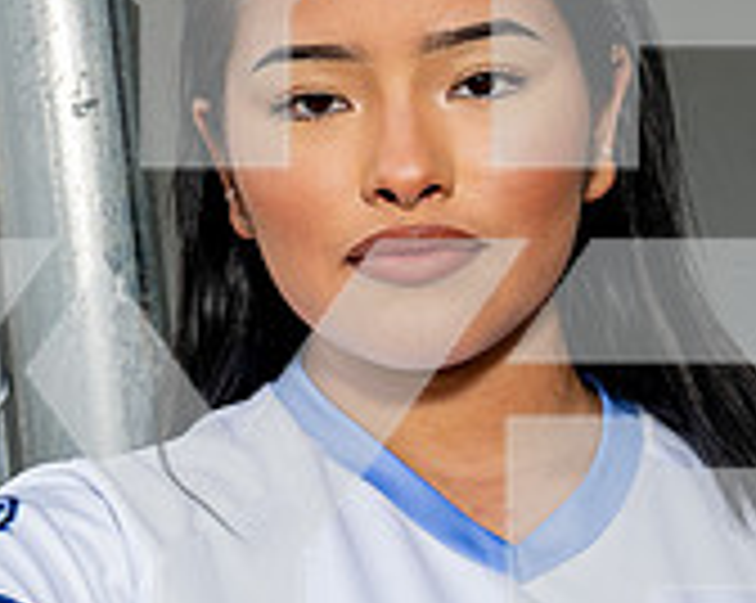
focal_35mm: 195
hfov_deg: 9.9
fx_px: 4358
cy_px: 479
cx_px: 418
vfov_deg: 7.9
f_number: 4
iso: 80
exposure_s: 1/250
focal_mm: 60
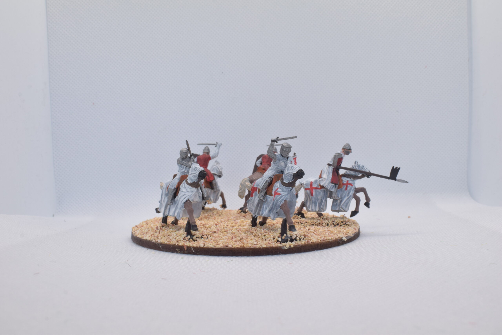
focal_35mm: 42
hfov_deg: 46.4
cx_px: 251
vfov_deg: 31.9
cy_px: 168
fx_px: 586
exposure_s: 1/60
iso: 800
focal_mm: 28
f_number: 18
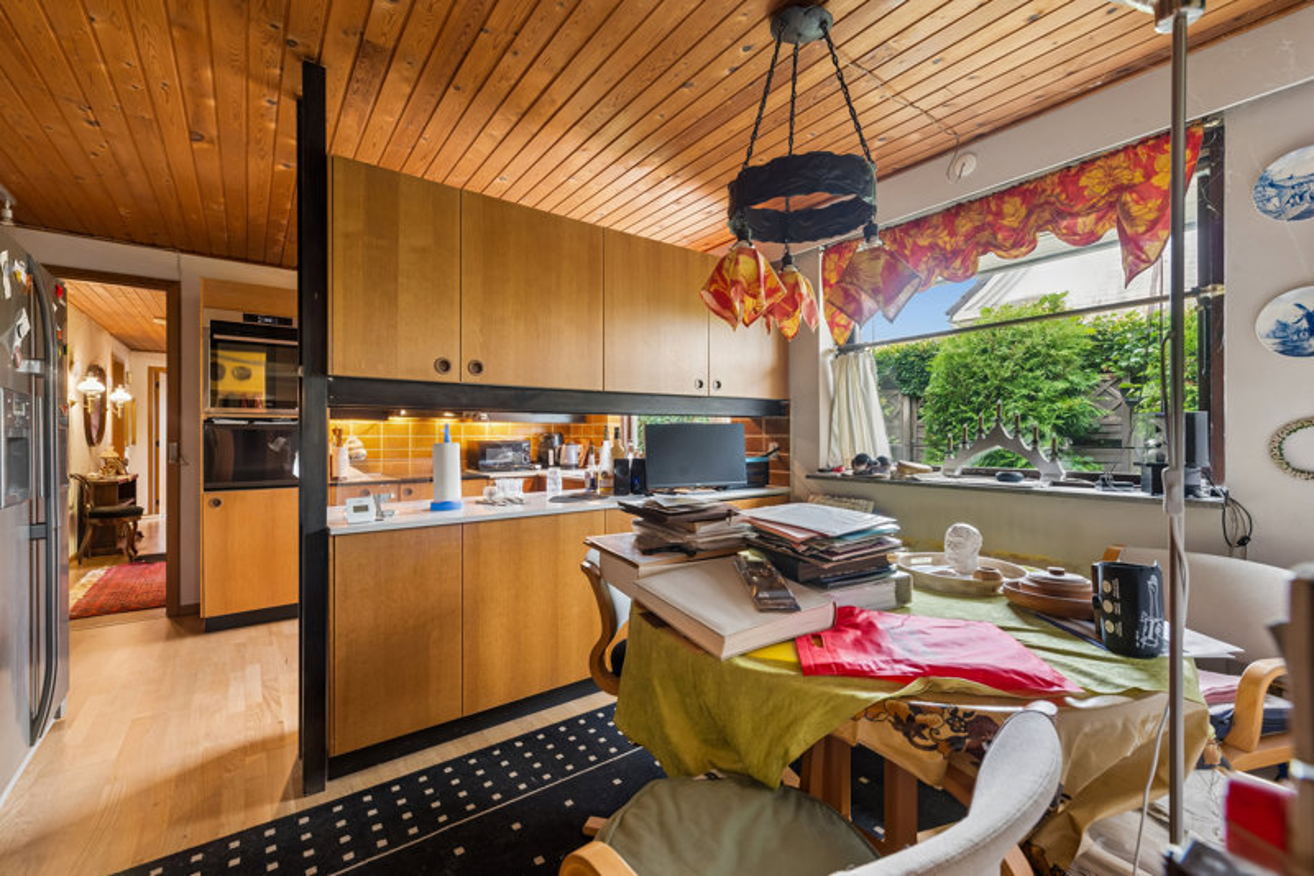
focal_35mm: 15
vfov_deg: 77.3
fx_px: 547
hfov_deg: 100.4
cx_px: 657
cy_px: 438
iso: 200
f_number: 10
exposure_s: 1.3
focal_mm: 15
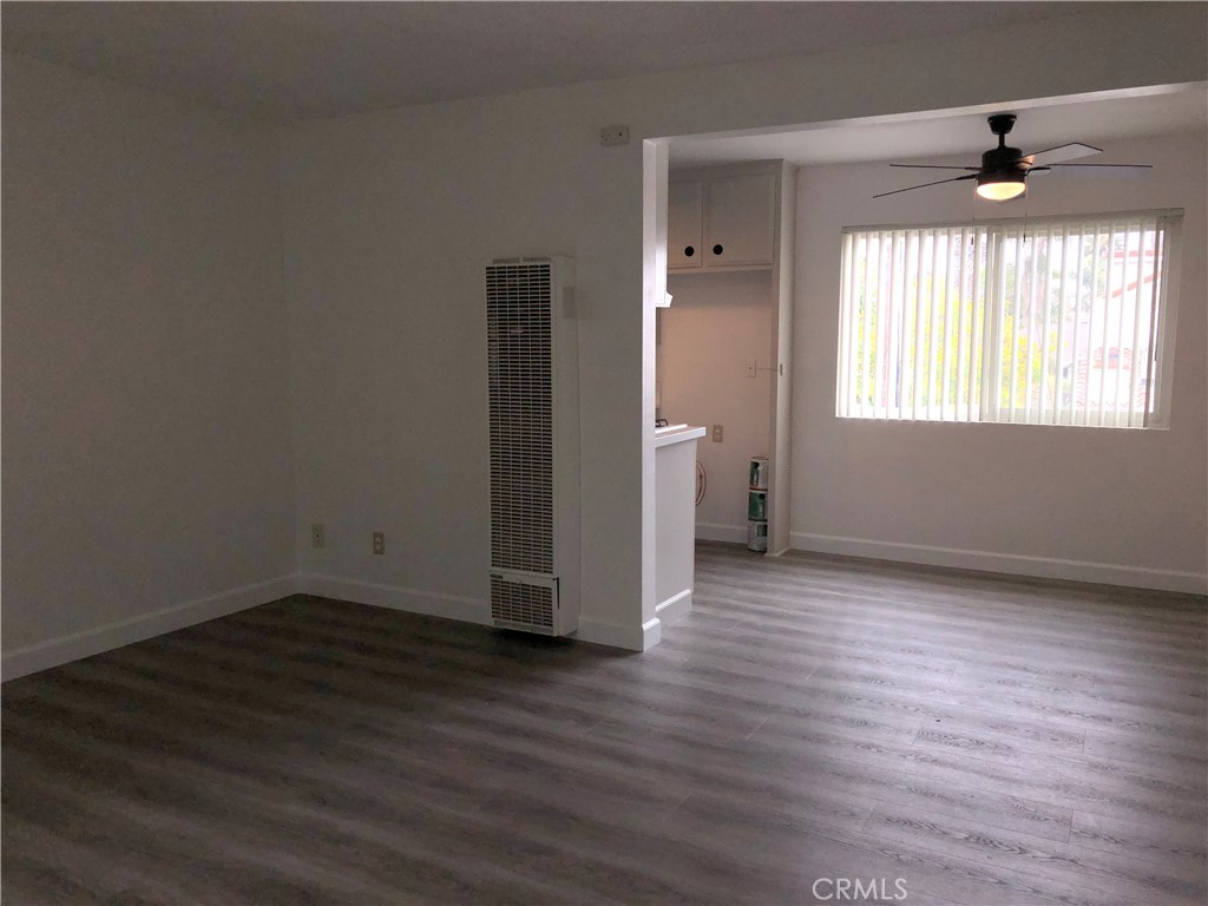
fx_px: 977
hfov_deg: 63.4
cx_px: 604
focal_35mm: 28
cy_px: 453
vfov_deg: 49.7
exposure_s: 1/522
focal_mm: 4
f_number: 1.8
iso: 20
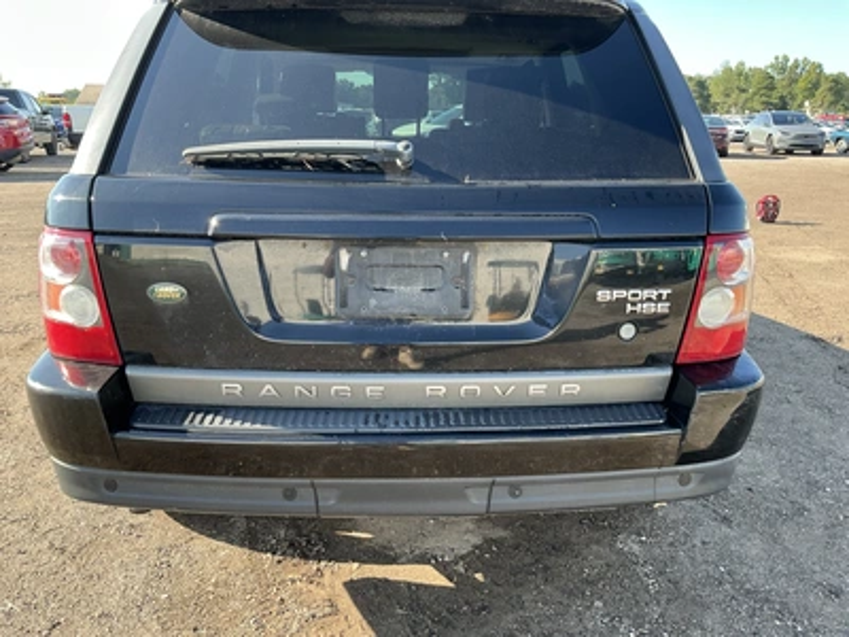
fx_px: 687
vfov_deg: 49.7
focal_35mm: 28
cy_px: 318
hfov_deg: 63.4
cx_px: 424
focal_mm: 3
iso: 20
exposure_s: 1/145
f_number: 1.8
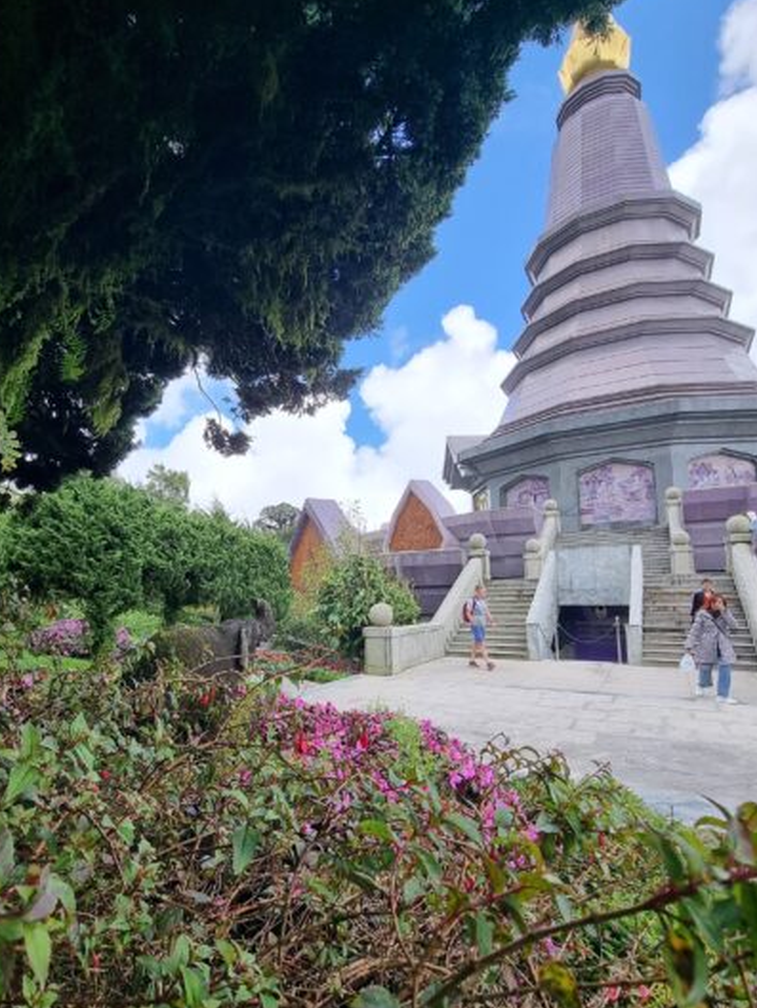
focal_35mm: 17
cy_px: 547
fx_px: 495
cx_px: 314
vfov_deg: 90.8
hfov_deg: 74.2
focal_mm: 2.2
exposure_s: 1/858
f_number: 2.2
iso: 50
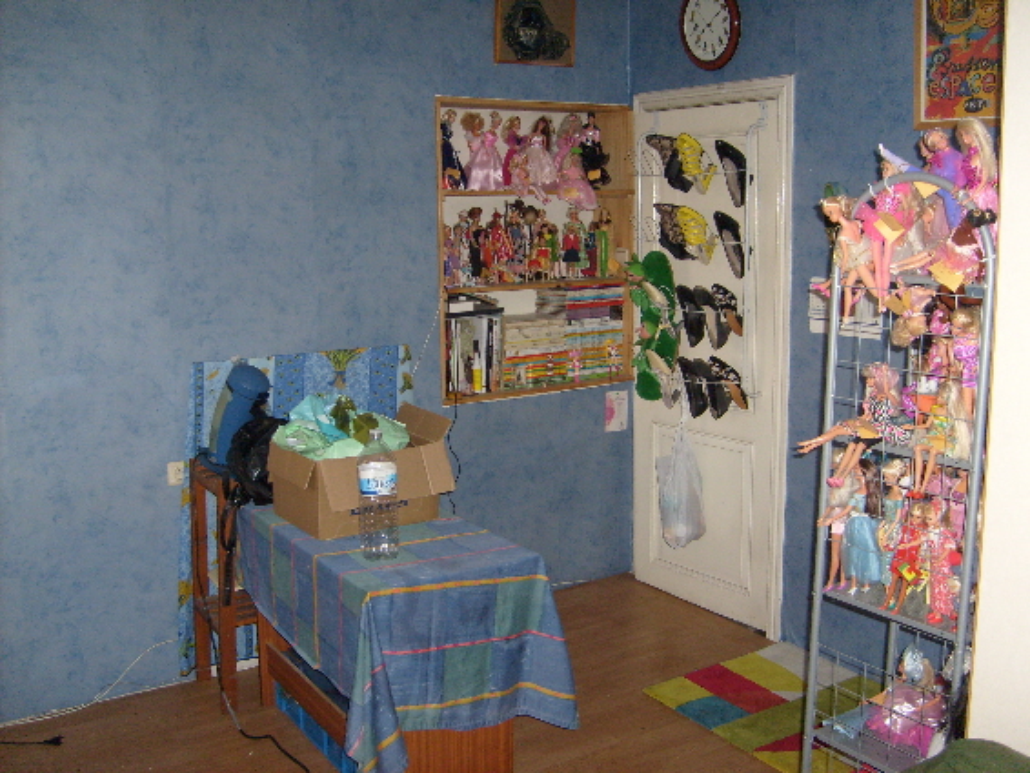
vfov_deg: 40.7
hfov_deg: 52.6
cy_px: 386
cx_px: 515
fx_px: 1042
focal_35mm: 35
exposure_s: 1/45
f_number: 2.8
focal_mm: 5.8
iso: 120
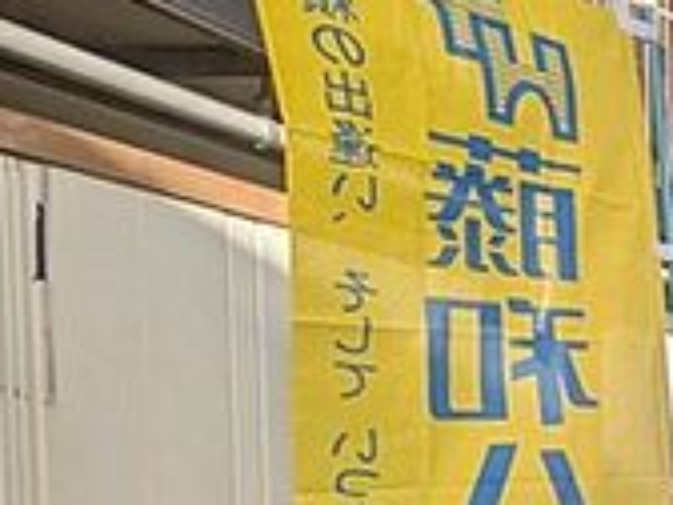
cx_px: 1190
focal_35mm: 50
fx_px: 972
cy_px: 513
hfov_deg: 22.8
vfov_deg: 27.3
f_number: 2.2
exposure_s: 1/1481
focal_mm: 1.83
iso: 44
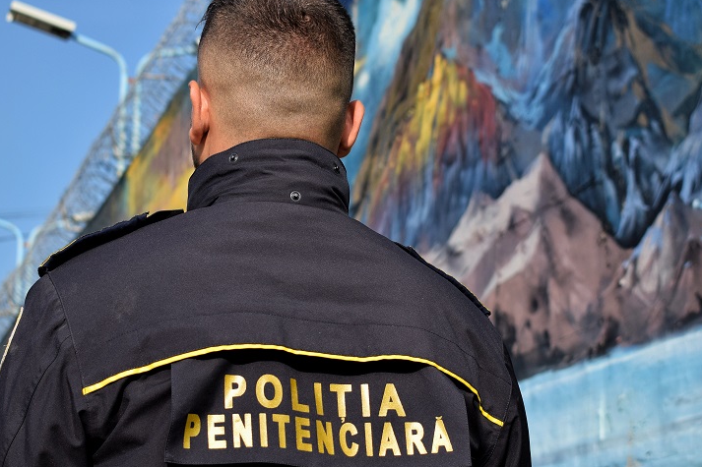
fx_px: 1846
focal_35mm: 95
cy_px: 265
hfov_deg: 21.5
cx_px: 342
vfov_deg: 14.4
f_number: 6.3
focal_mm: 45
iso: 200
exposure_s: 1/1000
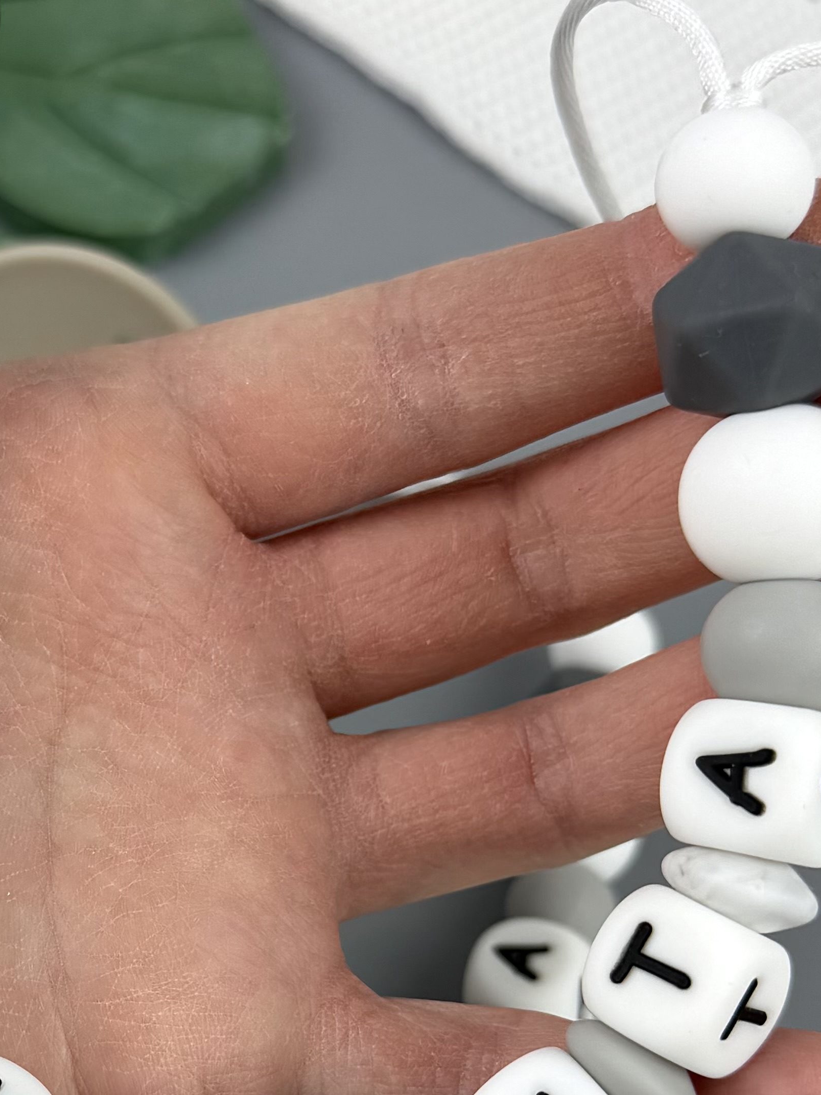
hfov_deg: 22.6
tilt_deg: -57.9
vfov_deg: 29.8
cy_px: 822
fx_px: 2023
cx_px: 160
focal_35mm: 64
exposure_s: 1/602
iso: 80
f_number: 1.78
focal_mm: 6.76
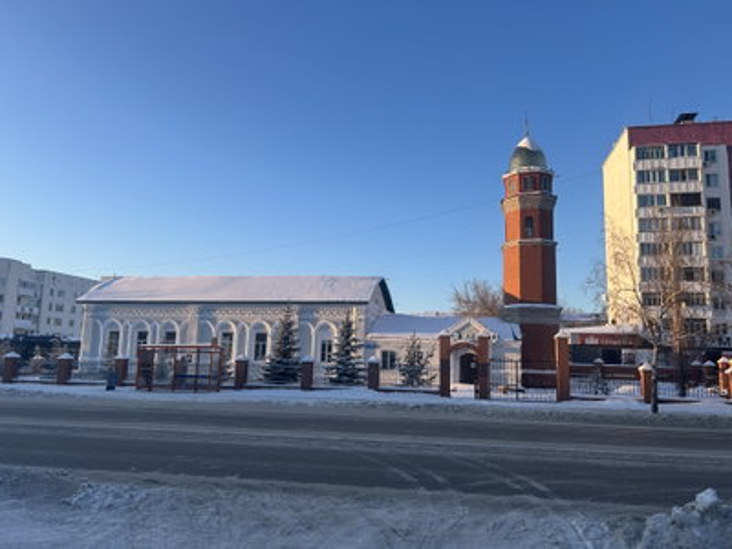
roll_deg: -2.0
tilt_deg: +7.9
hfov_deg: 67.3
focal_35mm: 26
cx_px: 366
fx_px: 550
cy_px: 274
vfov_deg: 53.1
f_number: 1.5
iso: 50
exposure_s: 1/1344
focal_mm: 5.7
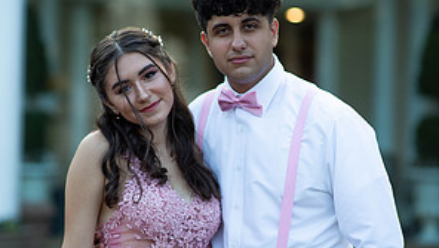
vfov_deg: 9.0
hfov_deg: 15.9
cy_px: 181
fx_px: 1573
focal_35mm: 135
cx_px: 219
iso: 250
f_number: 2
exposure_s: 1/1000
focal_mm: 85
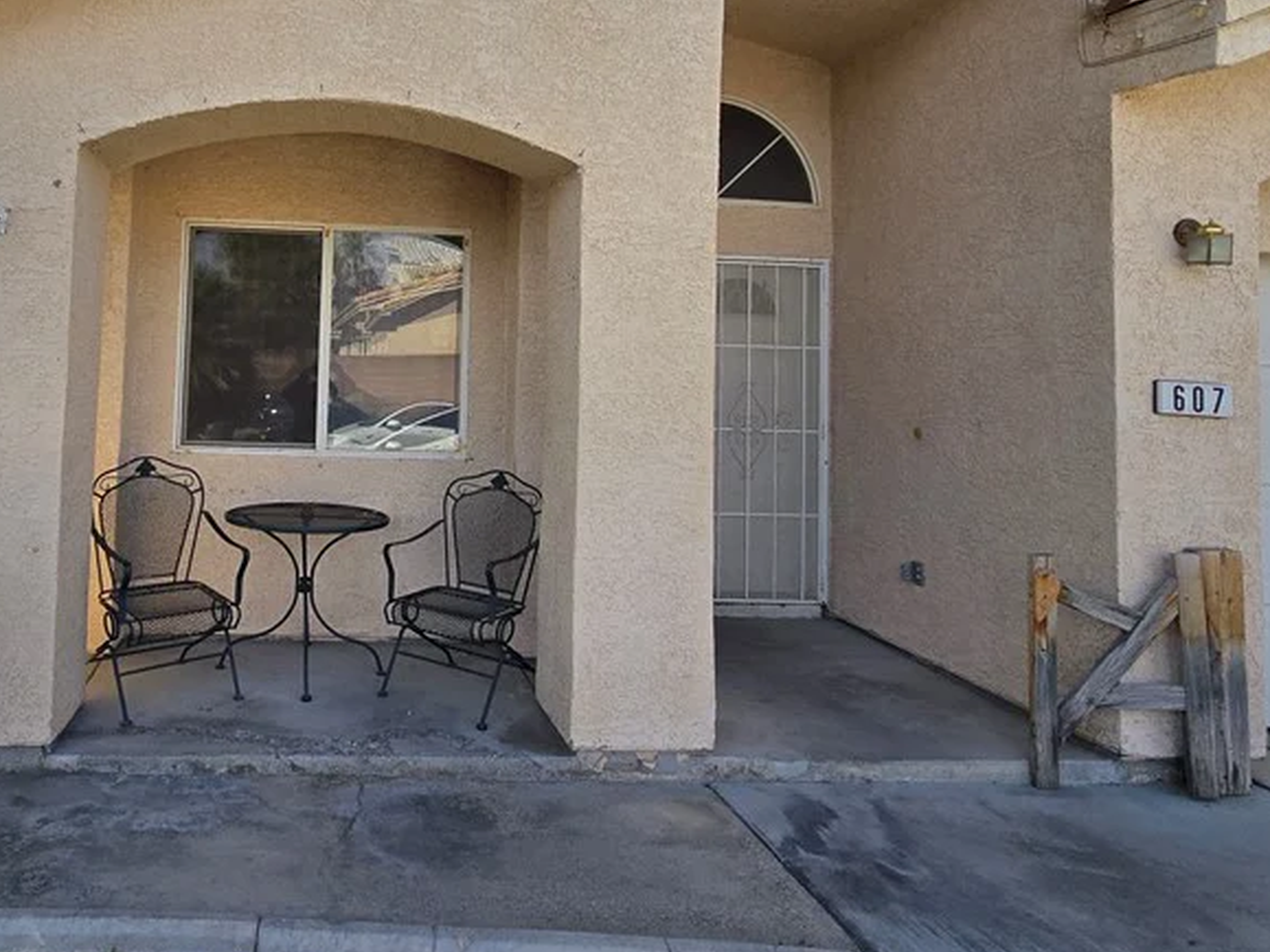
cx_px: 373
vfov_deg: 57.5
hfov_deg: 70.6
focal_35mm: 23
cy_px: 314
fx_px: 844
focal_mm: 2.2
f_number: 2.2
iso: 50
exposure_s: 1/1529
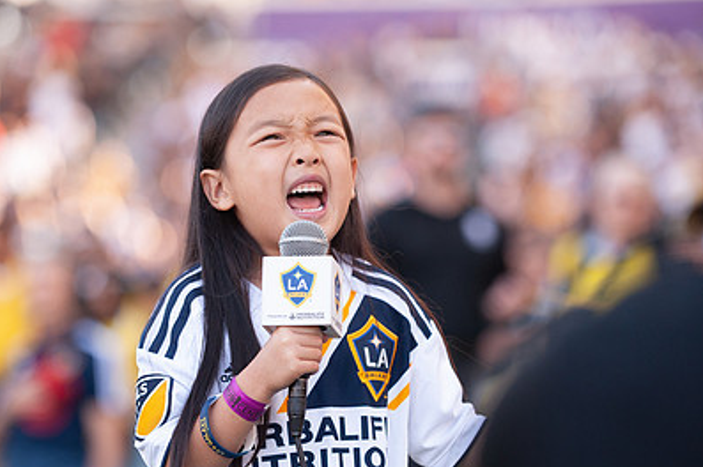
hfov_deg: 10.8
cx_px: 351
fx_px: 3707
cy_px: 283
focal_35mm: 190
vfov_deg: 7.2
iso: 800
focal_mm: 130
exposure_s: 1/1000
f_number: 2.8
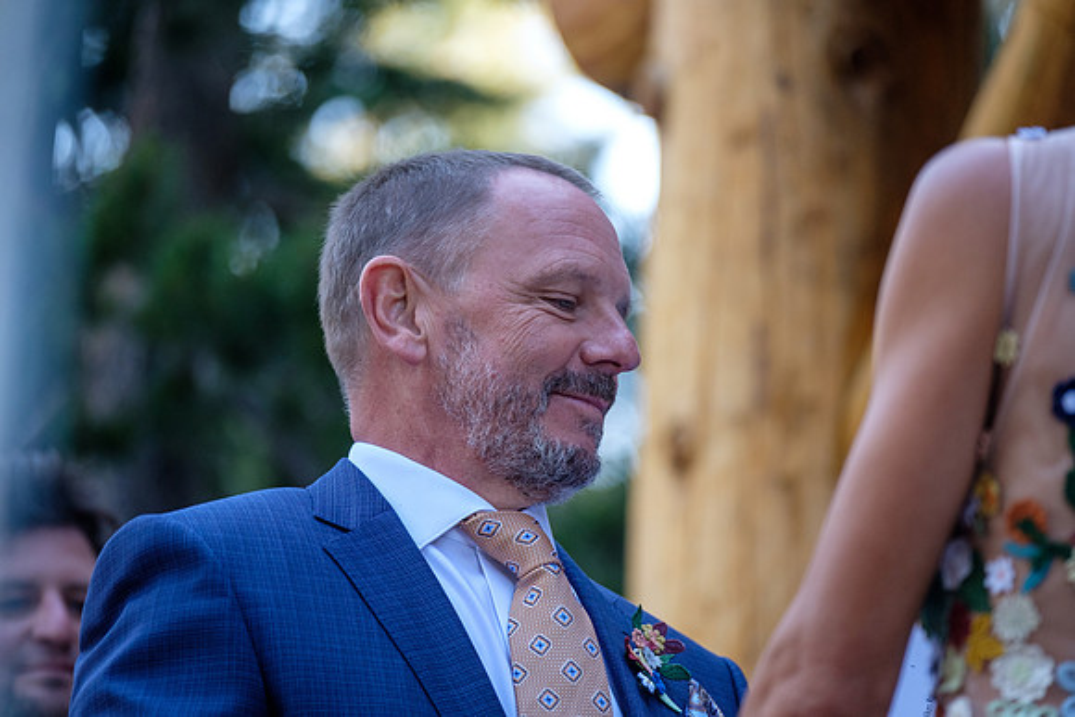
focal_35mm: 210
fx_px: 6272
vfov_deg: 6.5
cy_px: 358
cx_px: 538
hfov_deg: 9.8
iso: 1000
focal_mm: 140
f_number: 2.8
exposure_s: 1/300
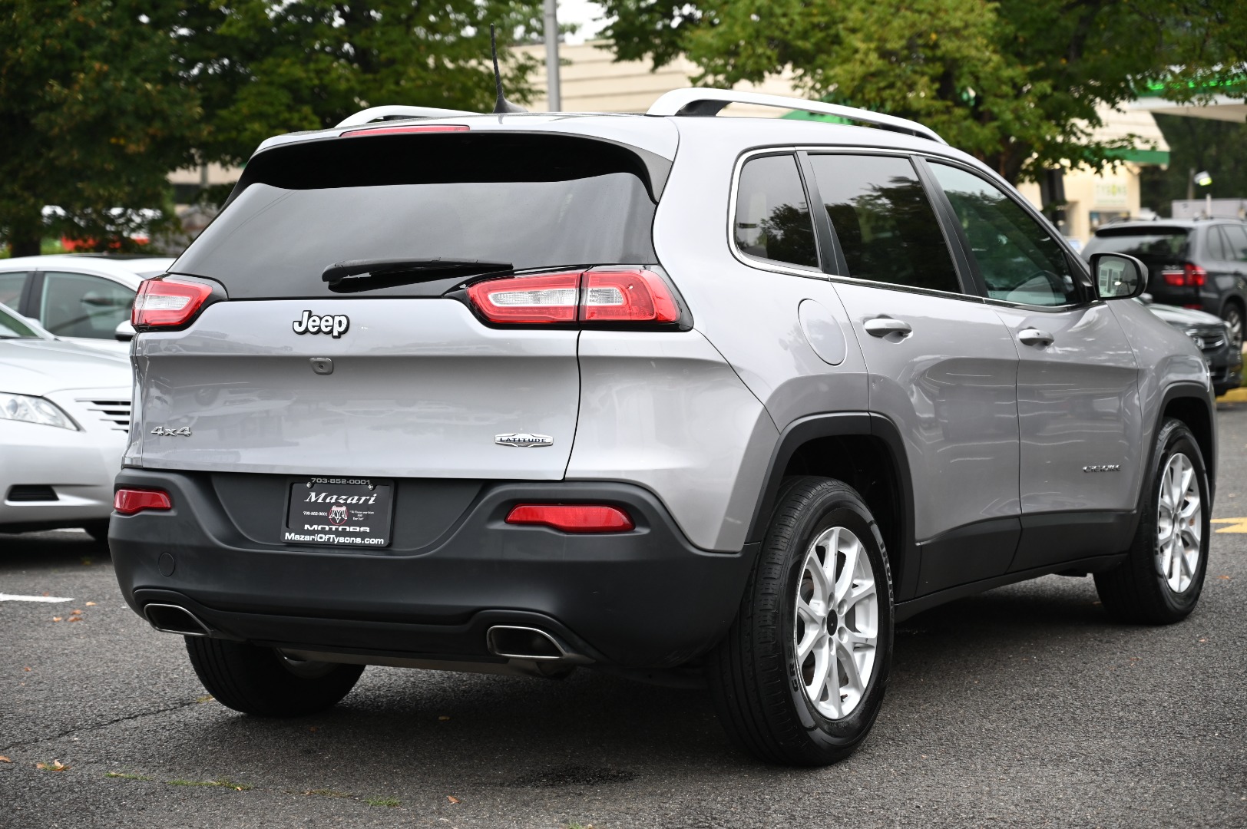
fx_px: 2423
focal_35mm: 70
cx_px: 624
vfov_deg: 19.4
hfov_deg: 28.9
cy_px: 414
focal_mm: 70
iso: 500
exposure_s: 1/125
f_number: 4
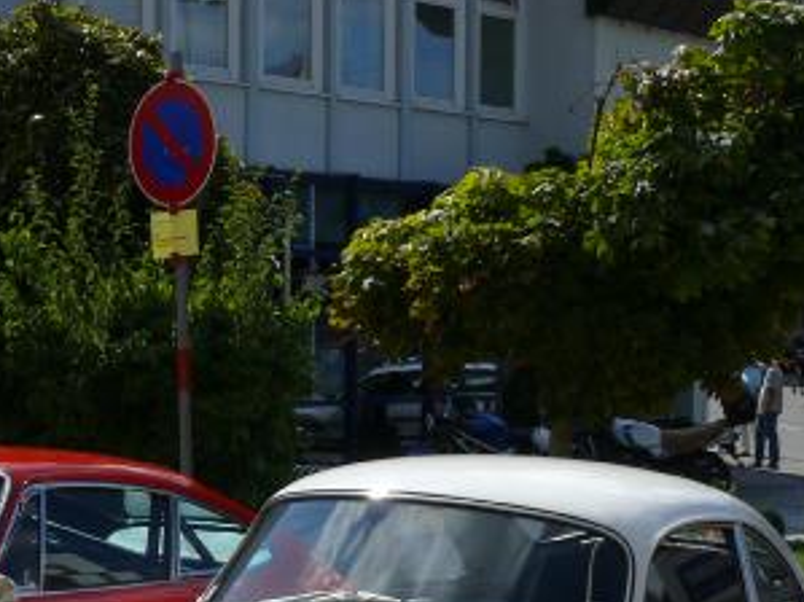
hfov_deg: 23.3
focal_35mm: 82
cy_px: 646
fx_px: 1904
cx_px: 94
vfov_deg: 17.4
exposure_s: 1/500
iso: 100
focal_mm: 7.4
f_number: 7.1
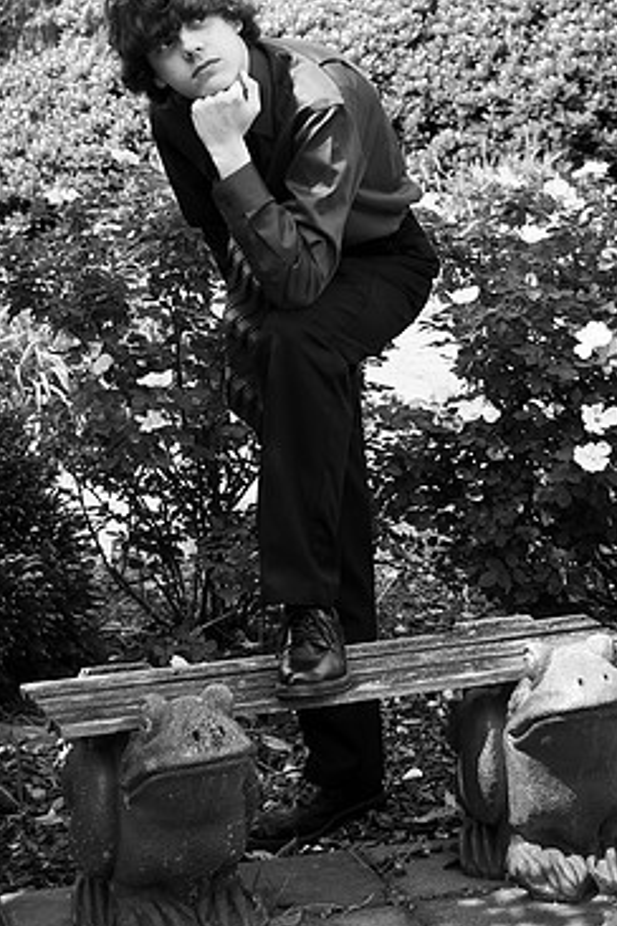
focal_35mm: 96
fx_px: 2468
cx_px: 296
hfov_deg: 14.3
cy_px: 397
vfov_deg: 21.2
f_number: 4.8
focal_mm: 52
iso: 200
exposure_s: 1/250
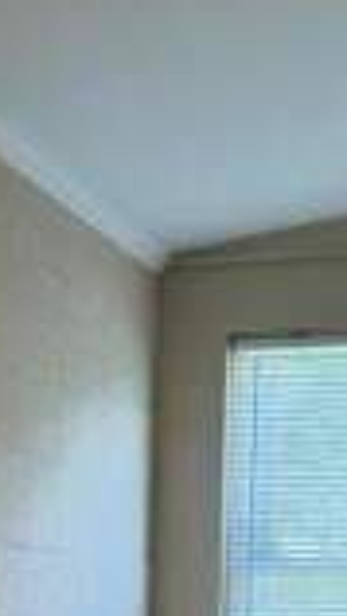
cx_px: 101
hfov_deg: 11.4
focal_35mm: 106
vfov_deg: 18.4
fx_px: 1732
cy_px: 854
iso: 160
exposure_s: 1/120
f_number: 1.78
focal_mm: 6.76
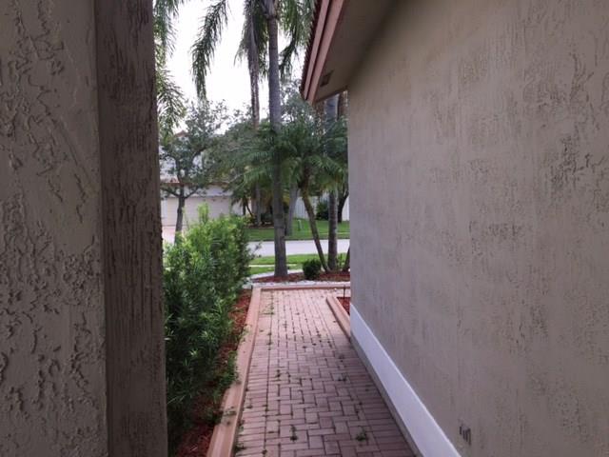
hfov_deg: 61.7
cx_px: 304
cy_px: 228
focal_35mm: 29
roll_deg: +0.6
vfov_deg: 48.2
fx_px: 510
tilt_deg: -2.9
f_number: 2.2
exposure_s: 1/501
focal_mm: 4.15
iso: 32
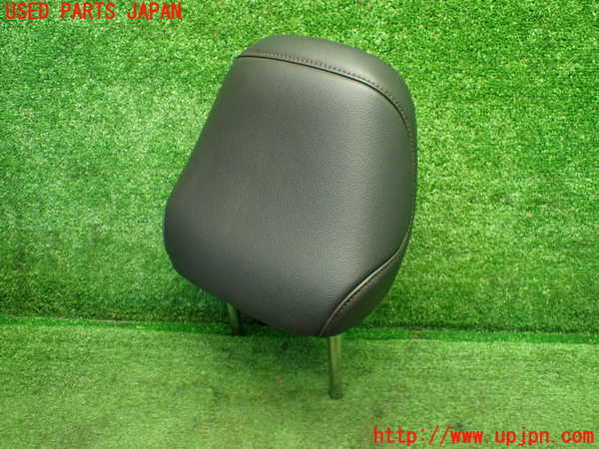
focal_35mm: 30
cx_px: 300
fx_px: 519
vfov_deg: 46.8
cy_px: 224
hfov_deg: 60.0
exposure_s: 1/80
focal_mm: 5.4
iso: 800
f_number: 2.3
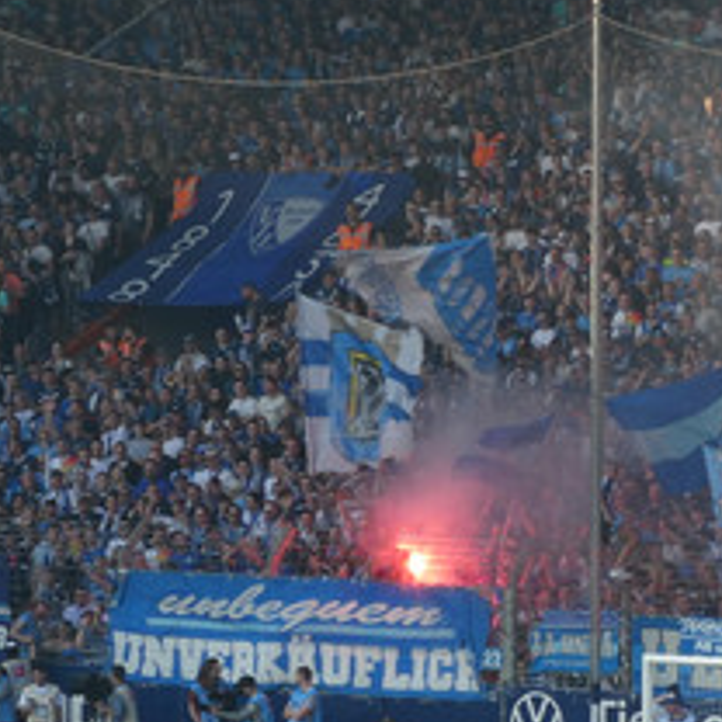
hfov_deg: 4.7
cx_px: 1007
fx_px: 8684
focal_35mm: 368
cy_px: 444
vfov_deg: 4.8
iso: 80
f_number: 5.3
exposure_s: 1/125
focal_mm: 24.2
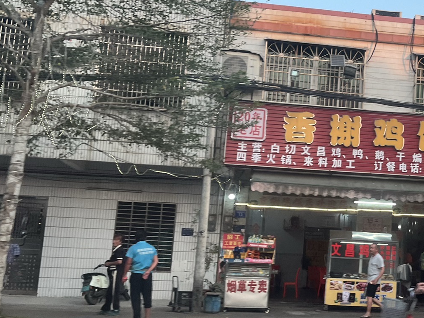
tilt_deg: +7.4
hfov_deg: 34.3
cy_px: 176
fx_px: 637
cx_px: 399
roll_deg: -2.8
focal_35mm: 52
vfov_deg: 28.0
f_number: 1.6
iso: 80
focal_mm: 5.1
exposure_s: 1/122
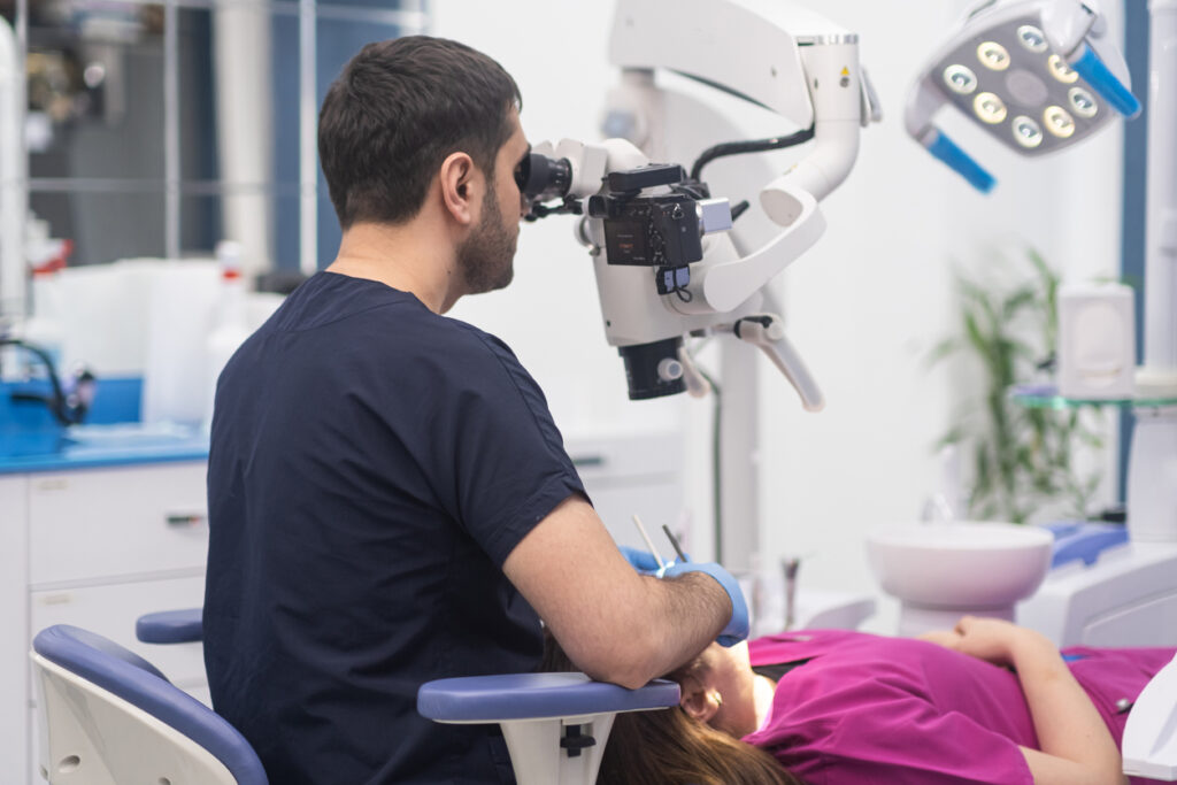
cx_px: 588
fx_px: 2747
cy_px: 392
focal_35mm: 84
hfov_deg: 24.2
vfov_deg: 16.3
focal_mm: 56
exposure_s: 1/125
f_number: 1.4
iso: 640
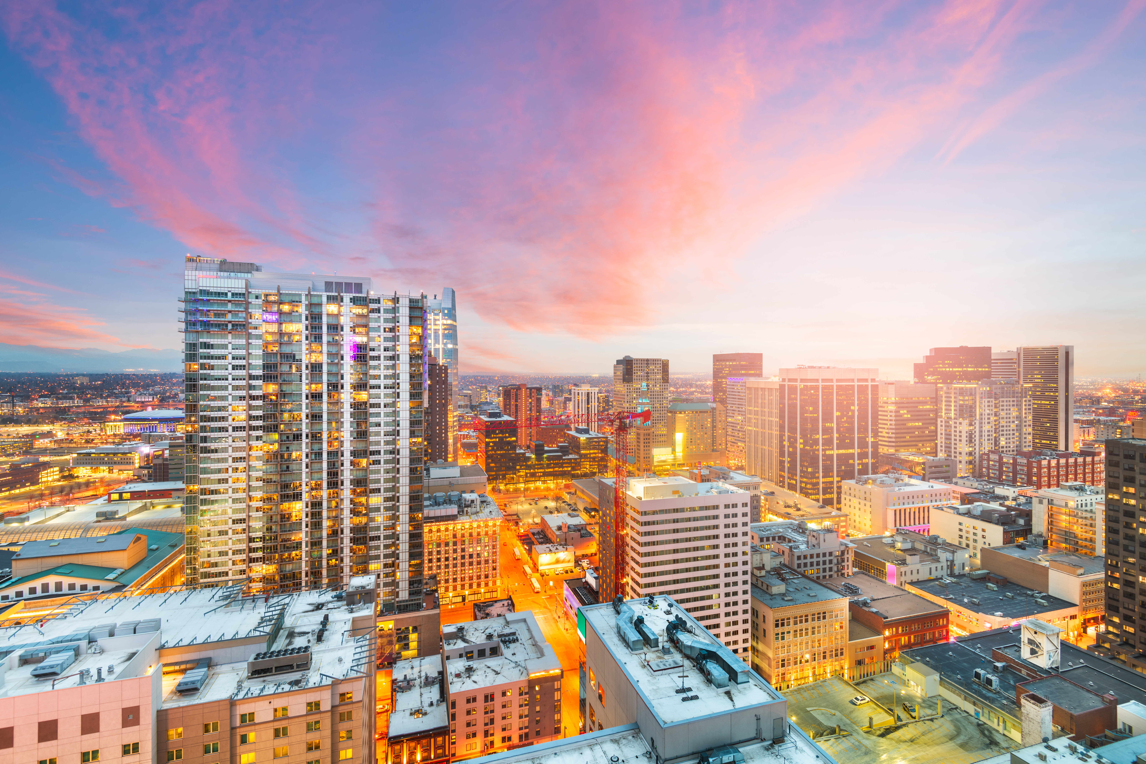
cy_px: 382
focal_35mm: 16
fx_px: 509
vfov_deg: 73.7
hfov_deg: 96.7
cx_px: 573
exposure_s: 20
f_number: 8
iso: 64
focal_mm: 16
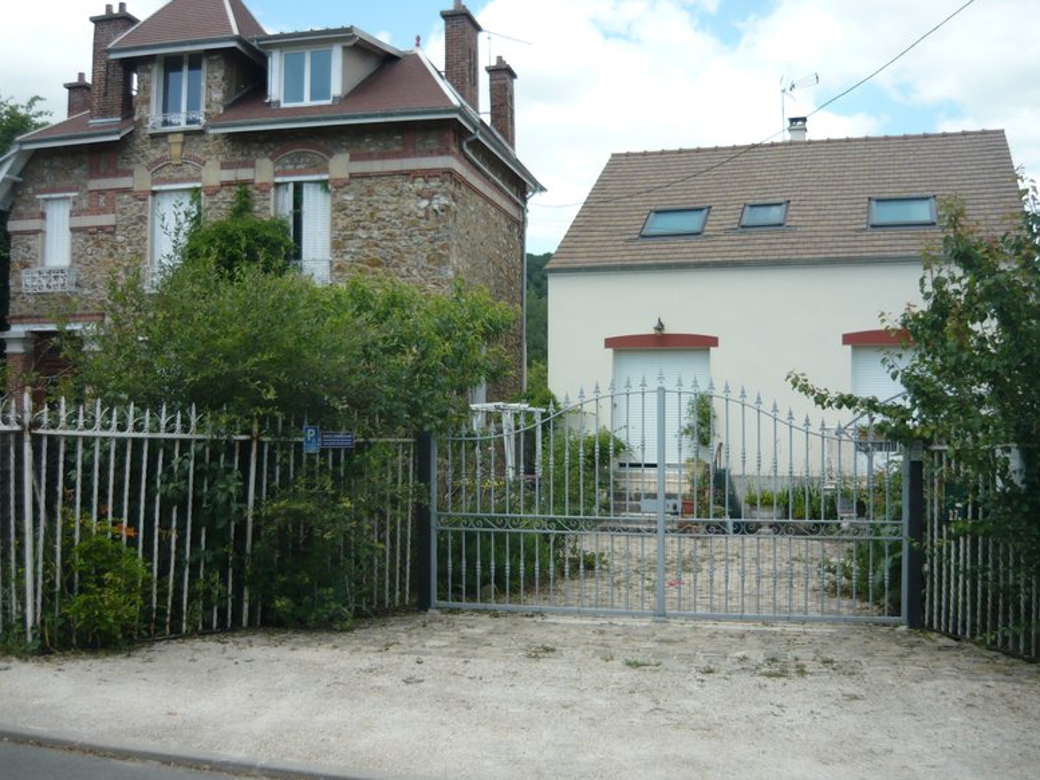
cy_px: 391
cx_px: 512
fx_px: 1021
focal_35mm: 34
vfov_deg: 41.8
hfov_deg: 54.0
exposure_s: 1/125
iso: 100
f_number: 8
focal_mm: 5.5
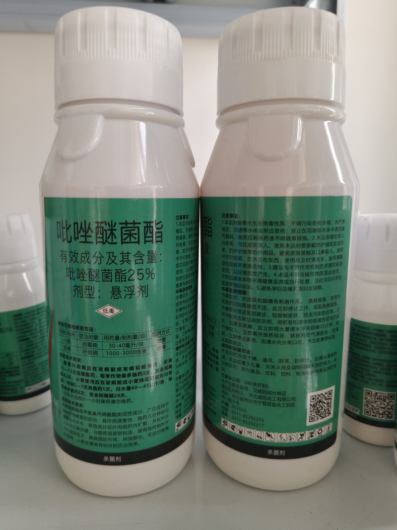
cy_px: 265
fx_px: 352
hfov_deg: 58.9
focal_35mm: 23
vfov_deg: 73.9
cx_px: 198
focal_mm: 5.56
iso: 552
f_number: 1.88
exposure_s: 1/100
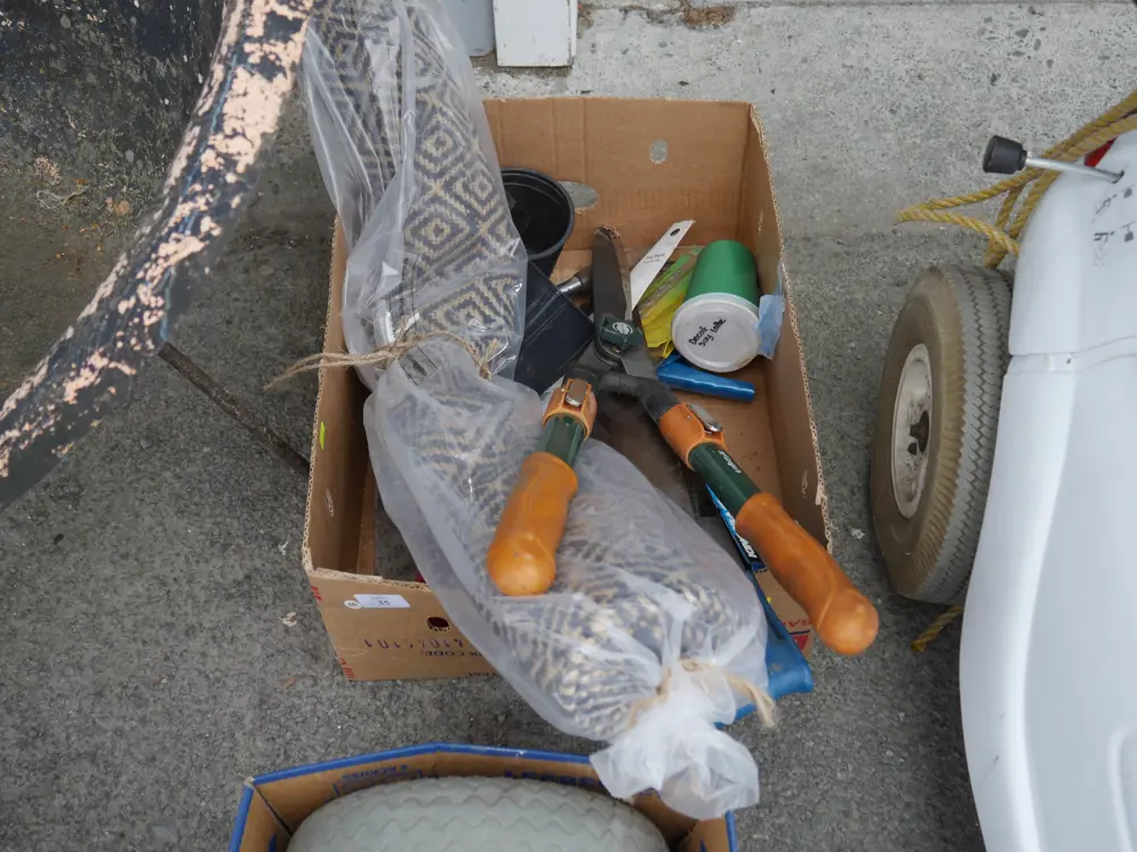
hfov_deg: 52.6
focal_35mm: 35
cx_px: 584
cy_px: 423
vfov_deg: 40.7
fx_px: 1149
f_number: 4
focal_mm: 17
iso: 200
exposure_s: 1/160
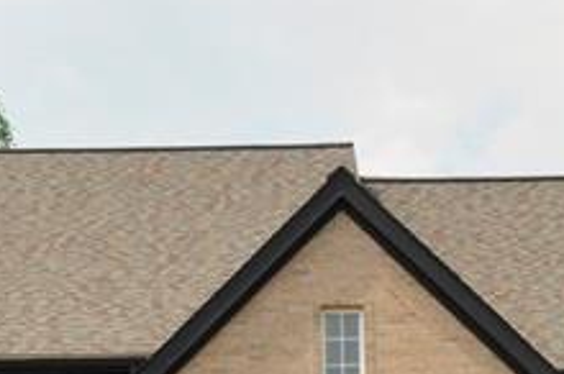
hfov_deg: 9.1
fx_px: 3489
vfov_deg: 6.1
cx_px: -97
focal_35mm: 223
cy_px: 405
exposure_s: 1/250
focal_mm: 32
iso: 400
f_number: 14
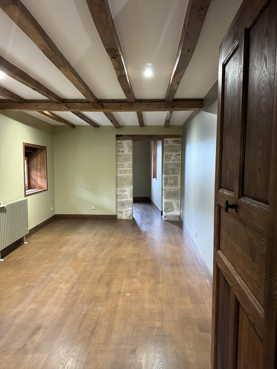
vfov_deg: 71.6
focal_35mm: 24
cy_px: 184
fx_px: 256
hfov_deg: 56.8
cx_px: 138
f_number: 1.78
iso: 640
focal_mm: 6.76
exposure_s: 1/50
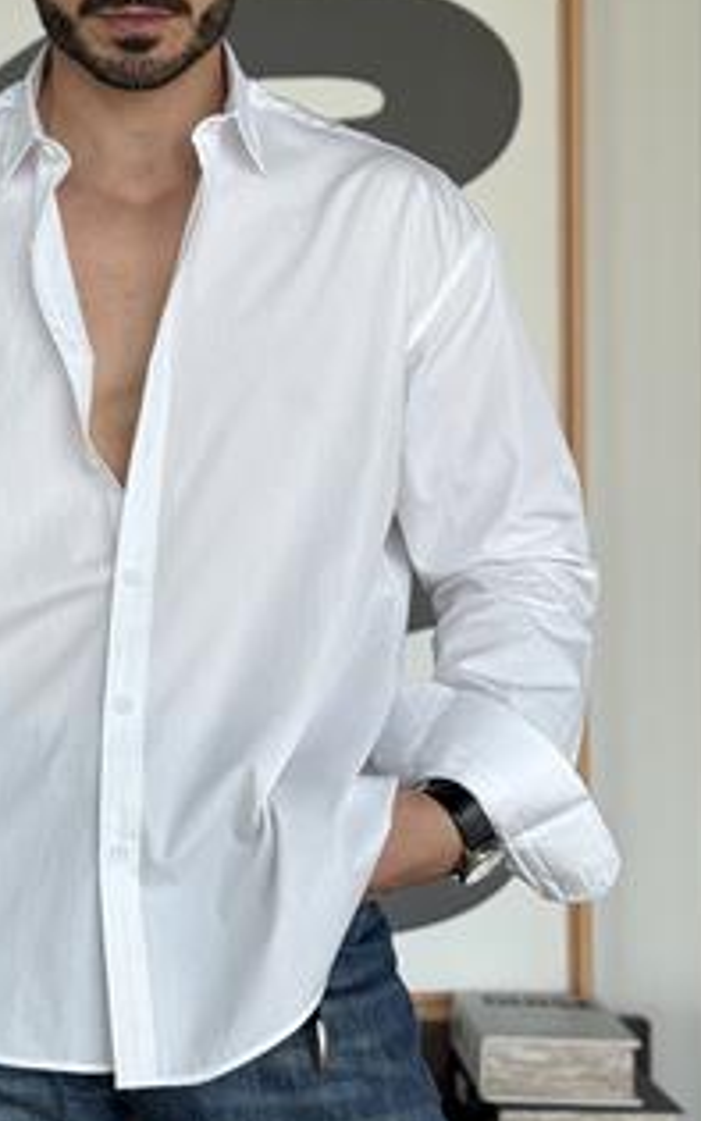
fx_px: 2628
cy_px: 297
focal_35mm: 86
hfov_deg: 15.1
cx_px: 96
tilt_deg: +3.8
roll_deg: -0.8
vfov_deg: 23.9
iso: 80
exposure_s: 1/247
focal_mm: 6.76
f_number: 1.78
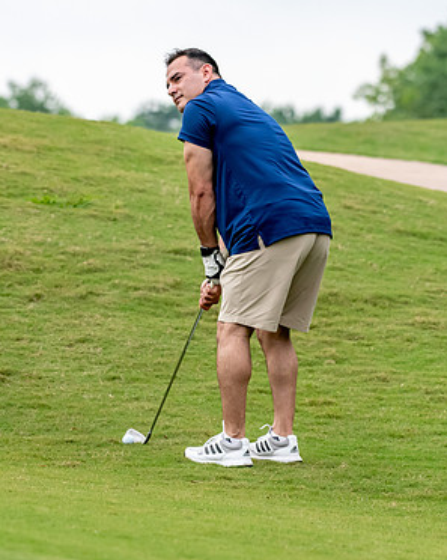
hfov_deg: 4.5
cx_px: 224
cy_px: 241
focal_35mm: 341
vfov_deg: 5.7
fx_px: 5646
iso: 1800
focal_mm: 200
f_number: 5.6
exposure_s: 1/2000
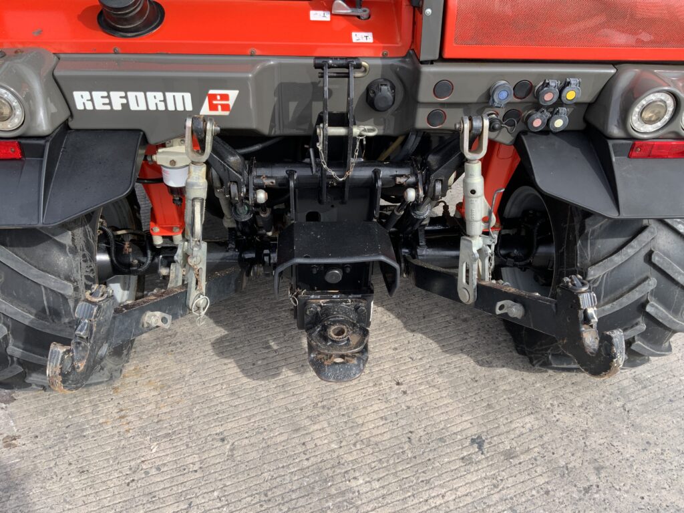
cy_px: 256
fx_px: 573
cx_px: 342
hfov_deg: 61.7
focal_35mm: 29
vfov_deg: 48.2
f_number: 1.8
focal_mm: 3
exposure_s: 1/514
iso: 16
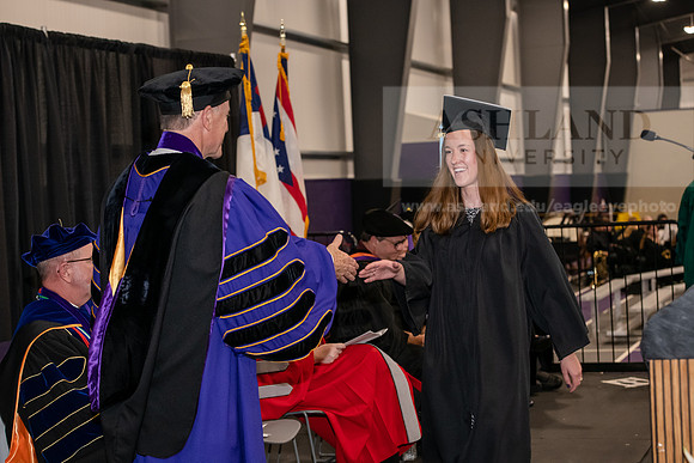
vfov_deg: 19.5
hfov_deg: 28.8
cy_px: 232
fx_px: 1350
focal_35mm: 70
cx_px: 347
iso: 2500
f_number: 5
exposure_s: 1/200
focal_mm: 70
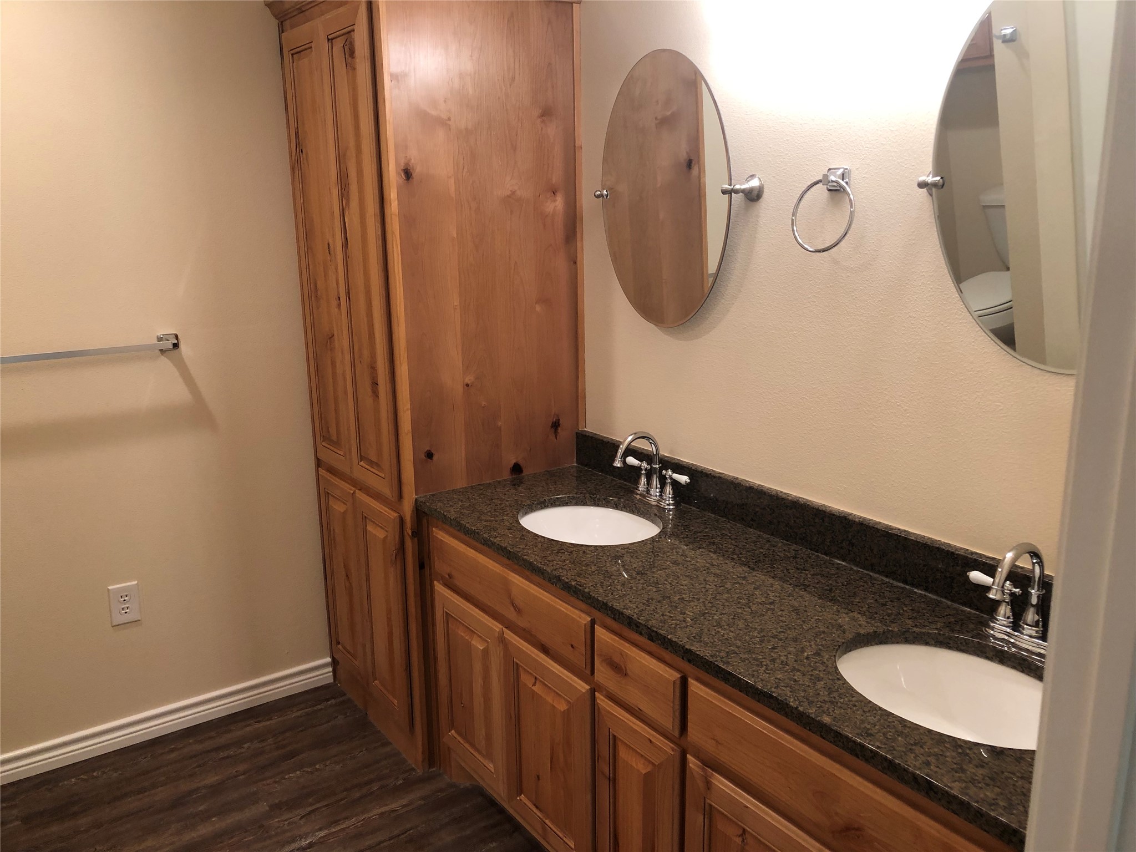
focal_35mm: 28
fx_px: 919
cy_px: 426
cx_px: 568
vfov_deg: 49.7
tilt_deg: -14.9
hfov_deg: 63.4
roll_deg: +0.2
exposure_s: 1/24
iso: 40
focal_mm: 3.99
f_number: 1.8
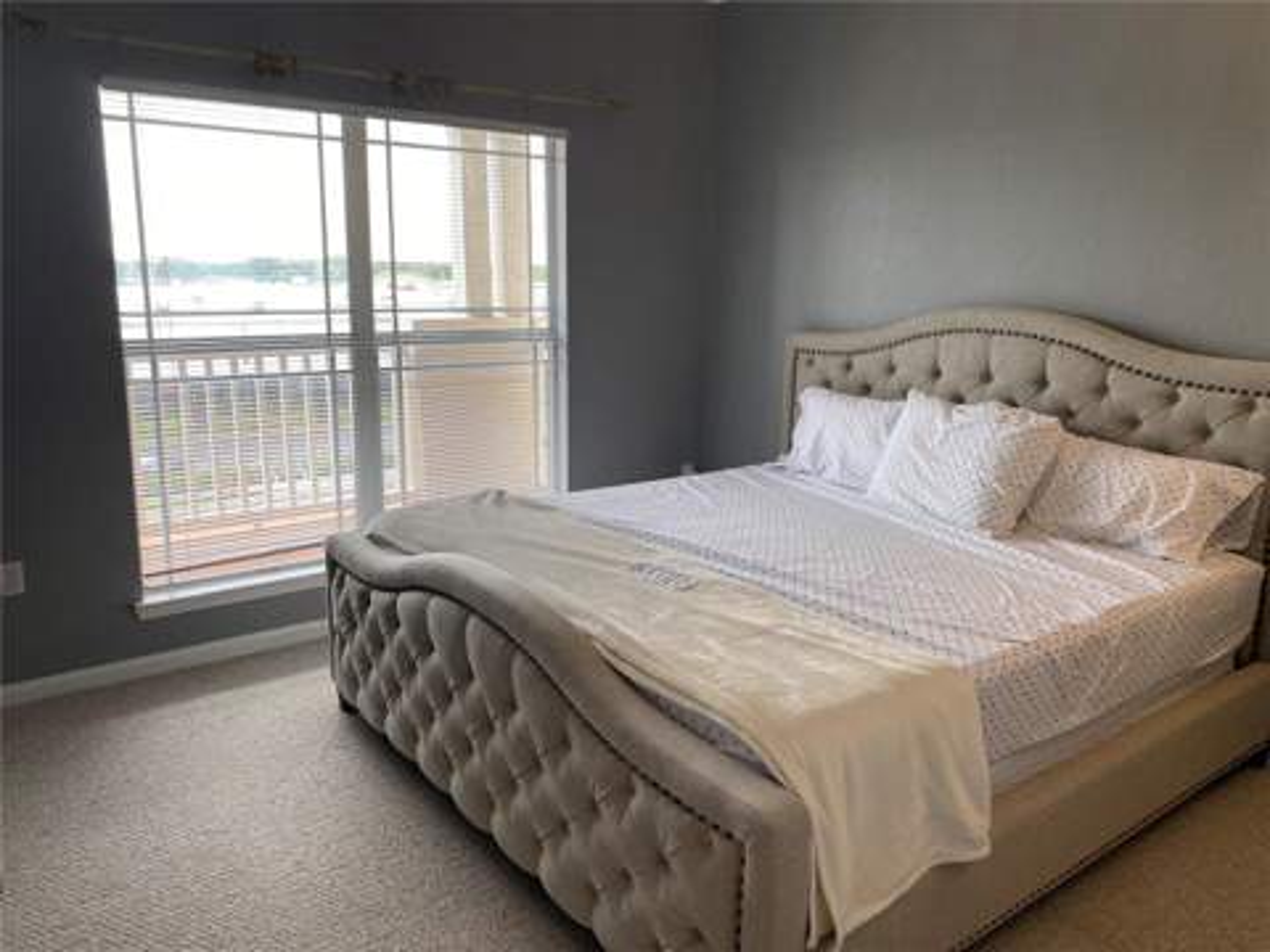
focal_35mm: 26
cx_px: 635
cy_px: 476
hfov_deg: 67.3
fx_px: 954
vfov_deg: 53.1
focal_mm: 4.25
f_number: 1.8
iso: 80
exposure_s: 1/120
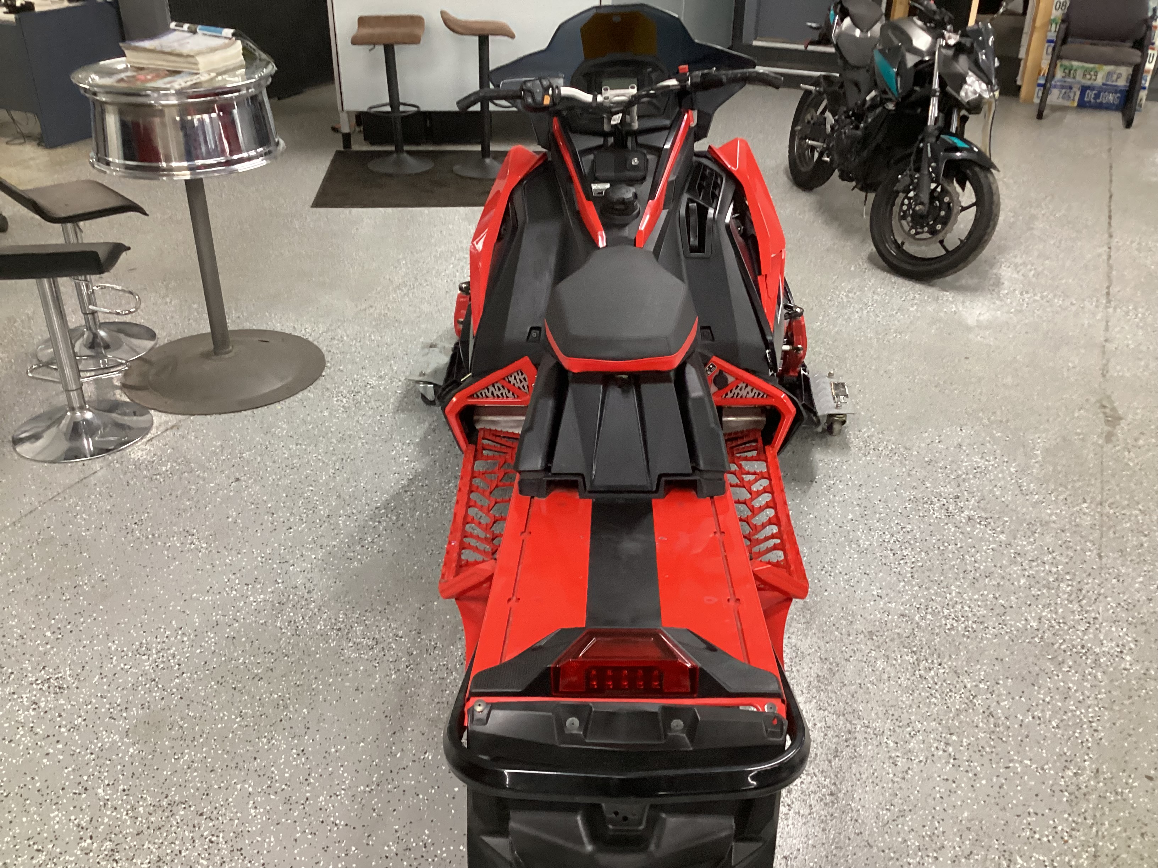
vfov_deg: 45.4
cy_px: 434
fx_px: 1037
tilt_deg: -29.7
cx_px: 579
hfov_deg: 58.4
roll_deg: -1.9
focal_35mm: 31
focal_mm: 3.3
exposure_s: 1/50
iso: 320
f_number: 2.4
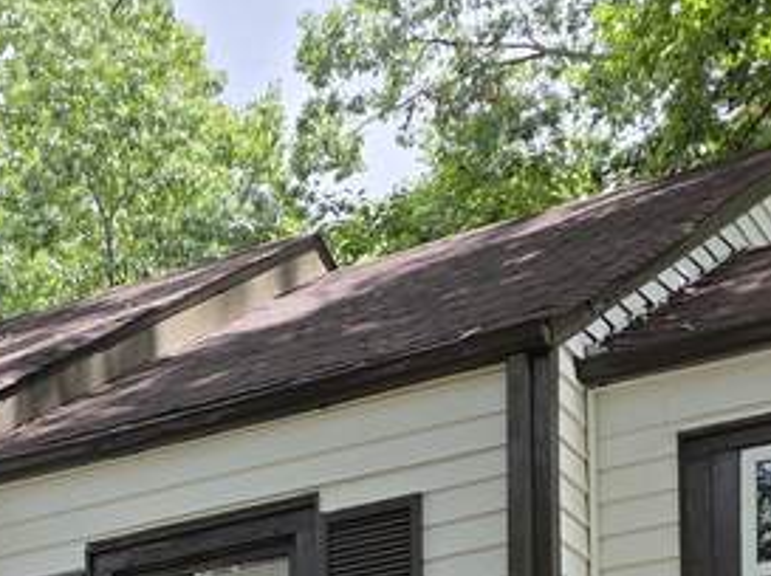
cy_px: 1053
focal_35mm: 108
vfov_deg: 12.4
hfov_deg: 17.6
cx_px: -88
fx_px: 2402
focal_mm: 6.3
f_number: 1.7
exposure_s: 1/1910
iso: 80
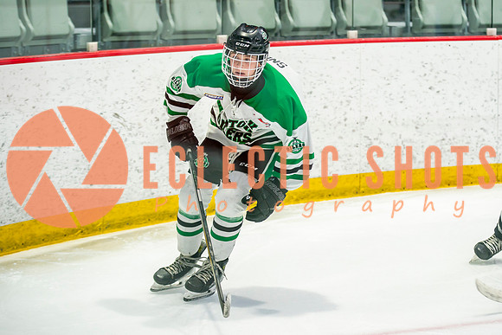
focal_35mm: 141
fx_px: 1965
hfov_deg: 14.6
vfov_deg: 9.7
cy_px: 123
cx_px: 296
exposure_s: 1/640
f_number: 3.2
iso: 640
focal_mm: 110
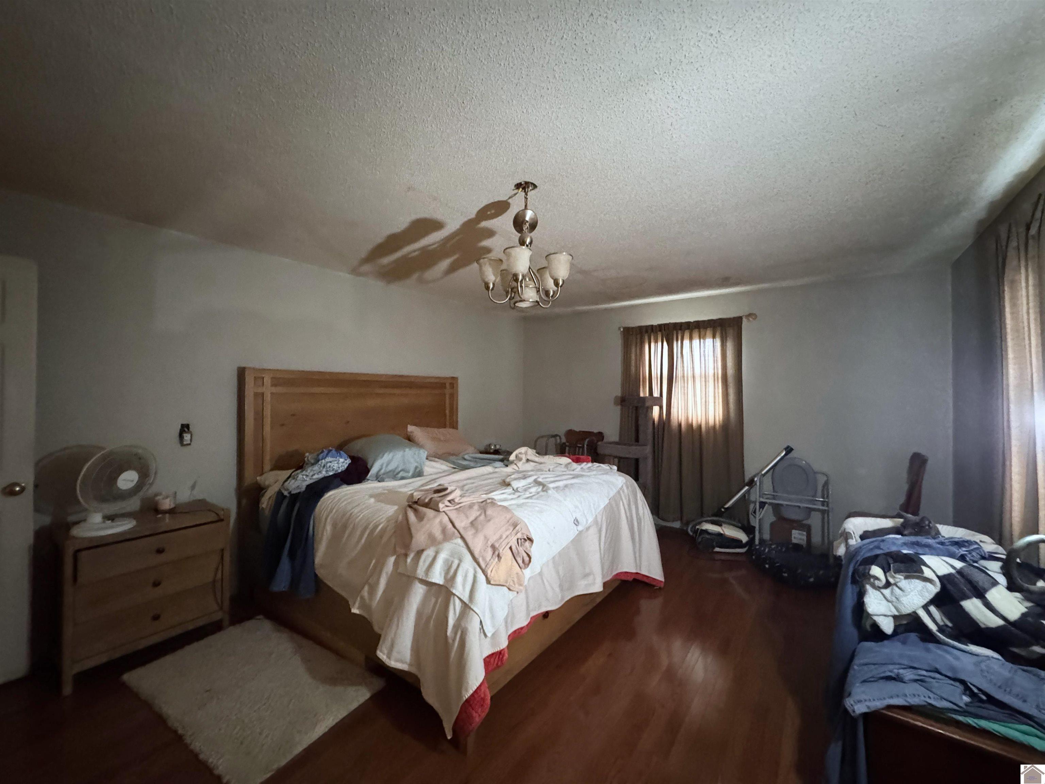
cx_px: 522
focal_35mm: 14
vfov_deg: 85.7
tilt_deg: +0.9
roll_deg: -0.5
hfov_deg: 102.1
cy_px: 392
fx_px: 423
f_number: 2.2
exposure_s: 1/40
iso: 1250
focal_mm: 2.22
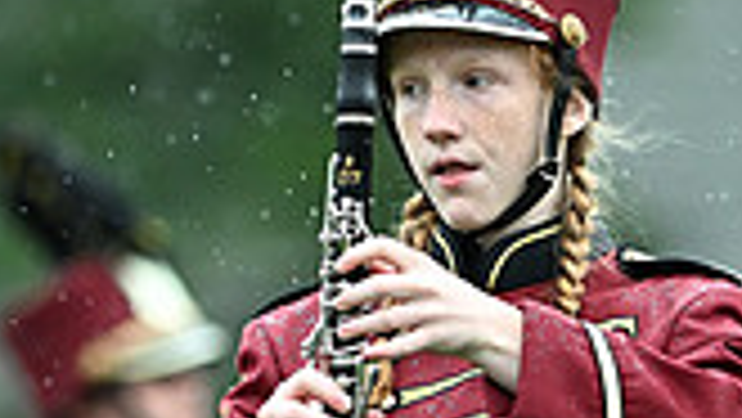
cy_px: 488
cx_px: 324
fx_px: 21692
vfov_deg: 1.1
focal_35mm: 1102
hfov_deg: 2.0
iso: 1800
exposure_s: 1/1600
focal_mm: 300
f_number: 2.8
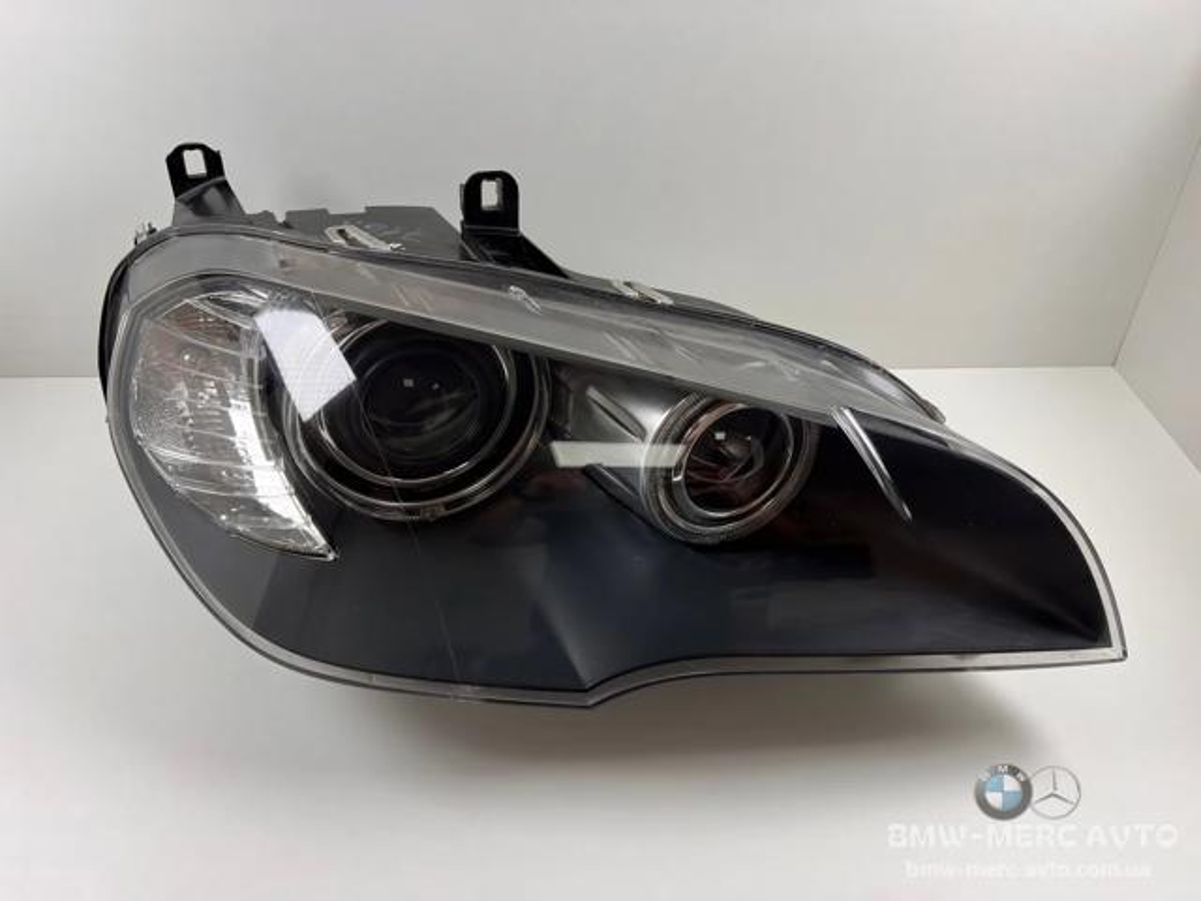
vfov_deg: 53.1
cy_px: 450
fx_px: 902
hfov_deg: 67.3
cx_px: 600
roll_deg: -0.1
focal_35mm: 26
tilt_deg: -38.8
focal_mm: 5.7
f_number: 1.5
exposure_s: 1/242
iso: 40
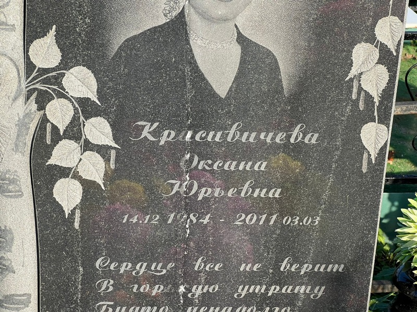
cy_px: 156
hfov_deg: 25.3
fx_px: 928
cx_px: 208
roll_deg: -2.1
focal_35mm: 77
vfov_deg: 19.1
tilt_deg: -22.9
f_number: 2.8
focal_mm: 9
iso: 32
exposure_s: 1/401
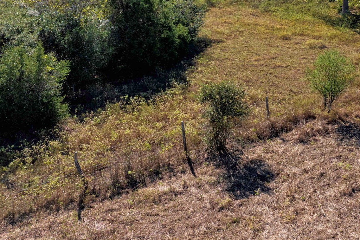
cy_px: 43
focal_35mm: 45
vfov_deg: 29.1
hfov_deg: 42.5
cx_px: 261
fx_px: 450
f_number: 2.8
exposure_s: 1/4000
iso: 260
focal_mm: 12.29
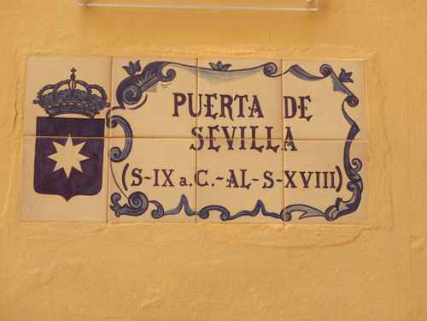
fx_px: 900
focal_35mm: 73
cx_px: 214
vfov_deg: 20.2
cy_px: 160
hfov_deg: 26.7
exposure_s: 1/125
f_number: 5.7
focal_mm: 13.1
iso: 200
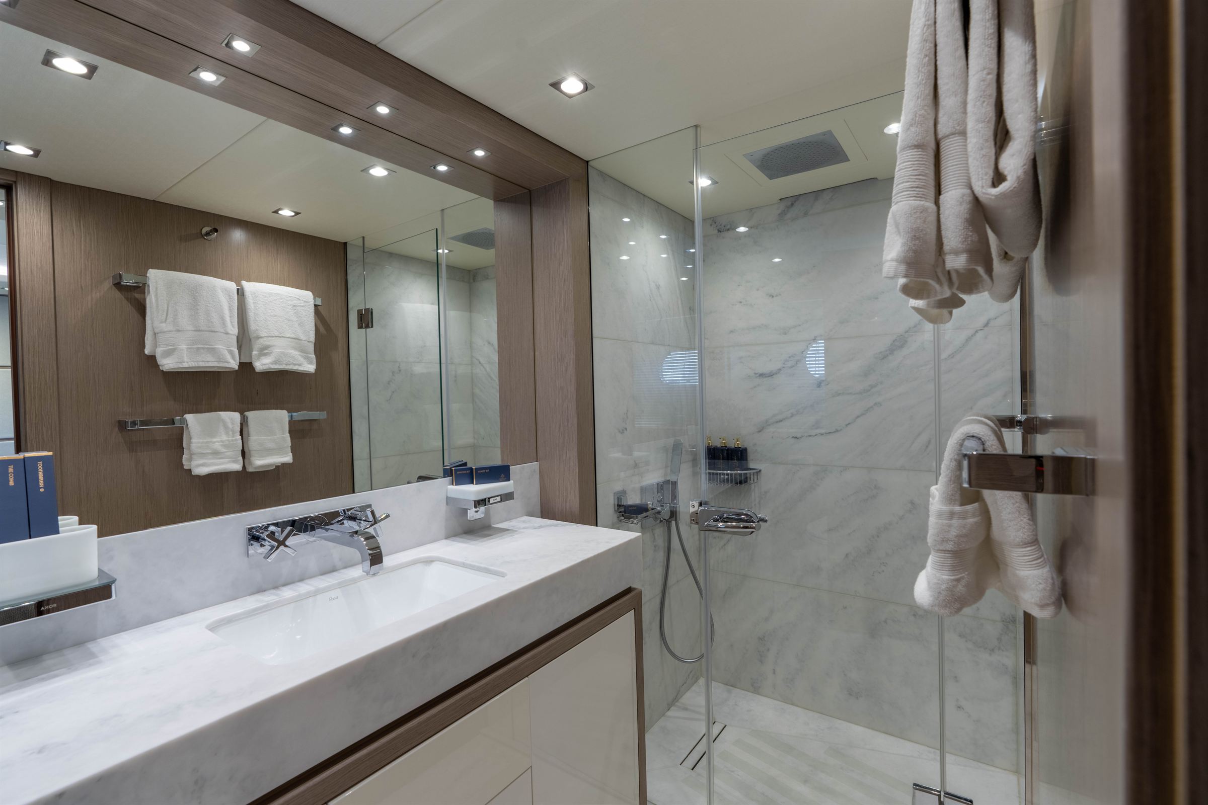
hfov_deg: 96.7
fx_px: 537
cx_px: 604
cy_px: 402
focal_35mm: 16
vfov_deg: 73.7
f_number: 8
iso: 800
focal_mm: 16
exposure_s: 1/60
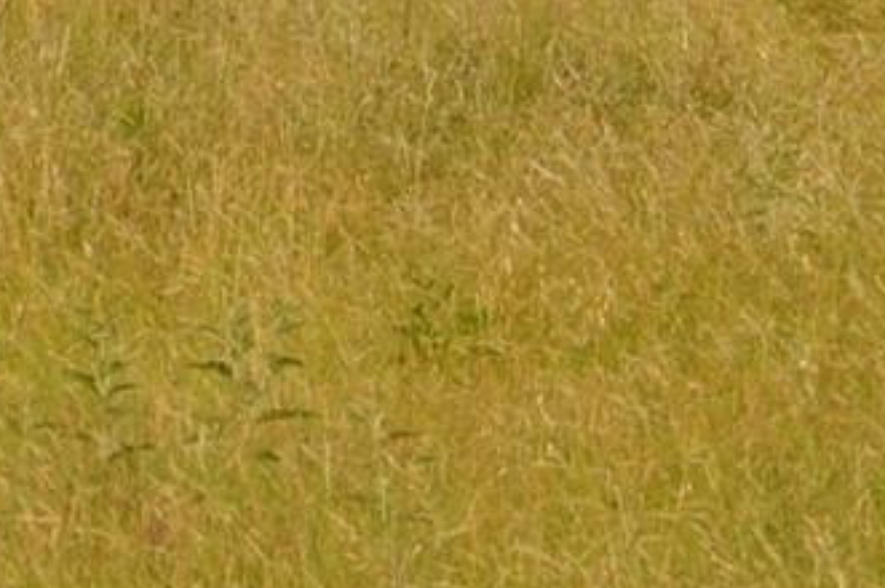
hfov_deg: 3.8
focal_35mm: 541
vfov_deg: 2.5
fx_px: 13293
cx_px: 1020
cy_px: -887
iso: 100
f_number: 8
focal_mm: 55
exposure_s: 1/250
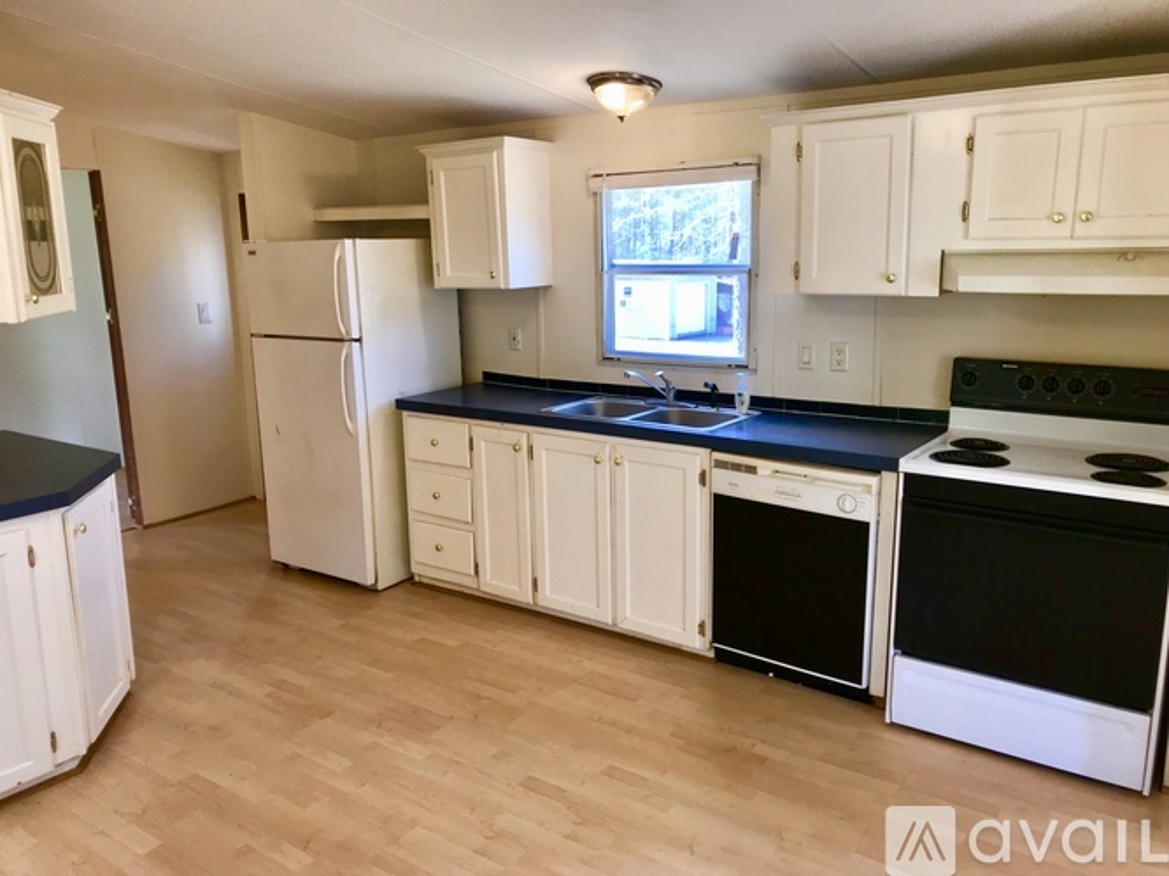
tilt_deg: -11.5
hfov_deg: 63.5
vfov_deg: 49.7
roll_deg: +0.8
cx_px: 584
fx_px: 945
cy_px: 438
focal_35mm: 28
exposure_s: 1/60
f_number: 1.8
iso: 20
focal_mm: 3.99
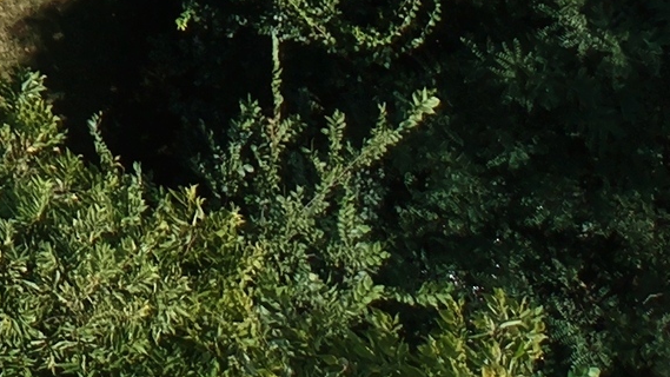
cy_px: -958
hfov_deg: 11.5
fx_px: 2611
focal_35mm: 147
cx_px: -1037
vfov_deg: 6.9
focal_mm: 4.49
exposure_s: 1/800
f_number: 2.6
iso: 100
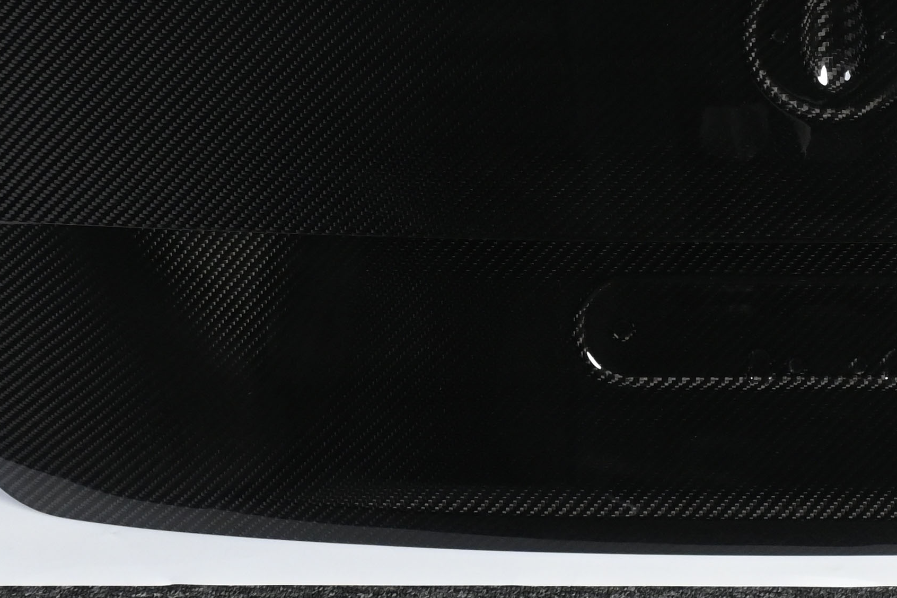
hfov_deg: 19.3
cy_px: -60
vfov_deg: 13.0
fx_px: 2582
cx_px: 815
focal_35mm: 104
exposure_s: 1/60
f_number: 7.1
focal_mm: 21
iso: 800
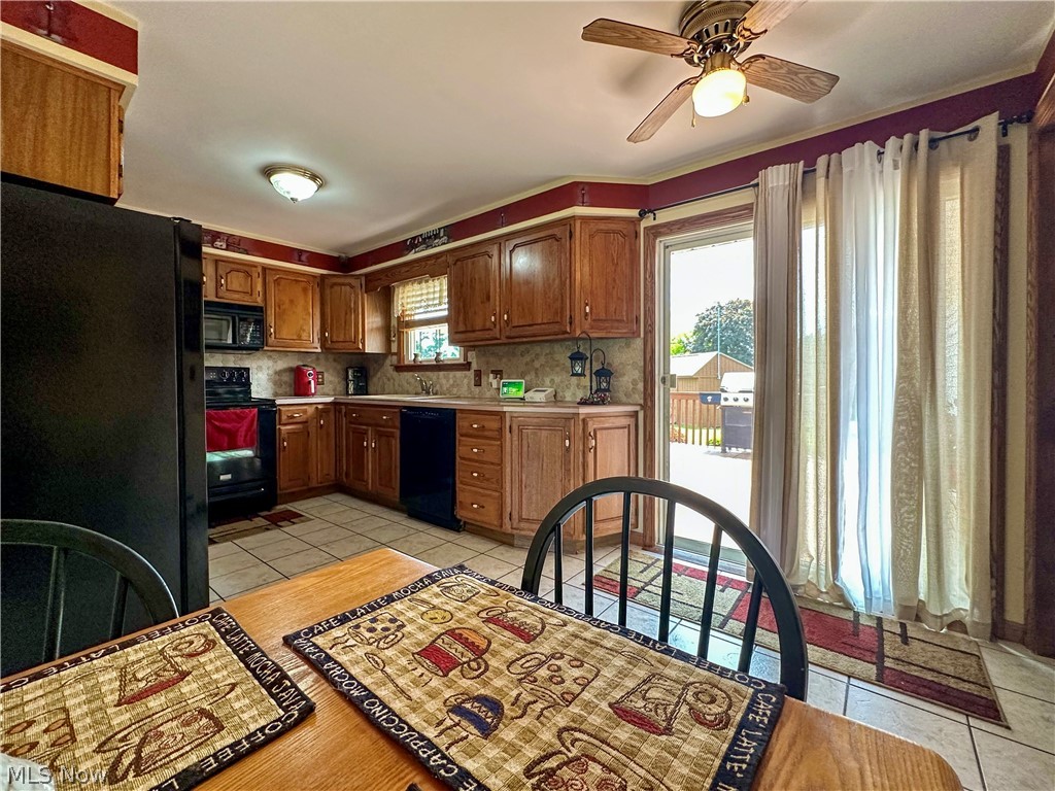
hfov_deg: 102.1
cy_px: 396
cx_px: 528
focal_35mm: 14
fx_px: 427
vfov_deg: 85.7
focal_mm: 2.22
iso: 250
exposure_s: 1/120
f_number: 2.2
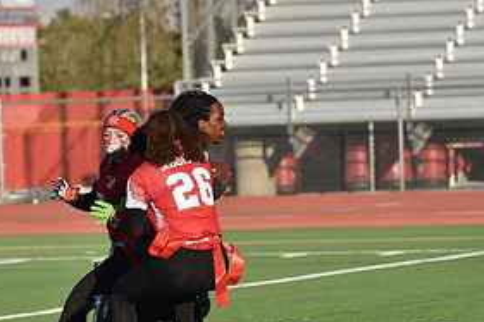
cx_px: 186
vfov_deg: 3.3
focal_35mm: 413
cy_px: 194
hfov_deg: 5.0
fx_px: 5549
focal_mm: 200
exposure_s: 1/1000
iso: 280
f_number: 5.6
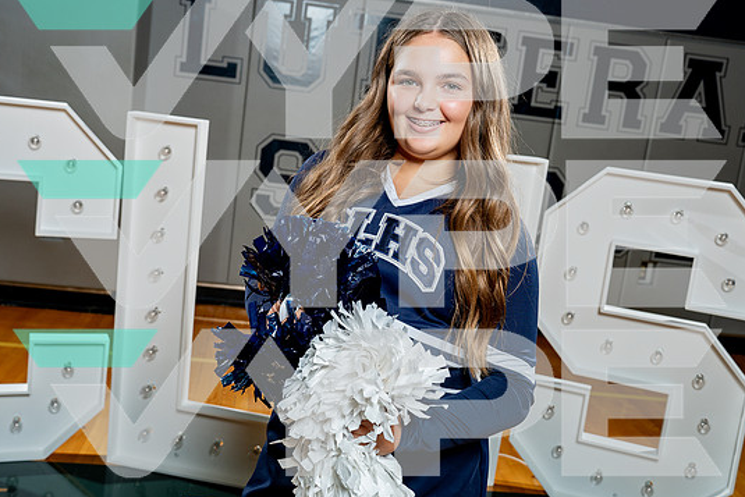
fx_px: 849
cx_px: 360
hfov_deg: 47.4
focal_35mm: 41
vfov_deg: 32.6
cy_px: 229
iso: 250
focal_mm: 36
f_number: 5.6
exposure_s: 1/250
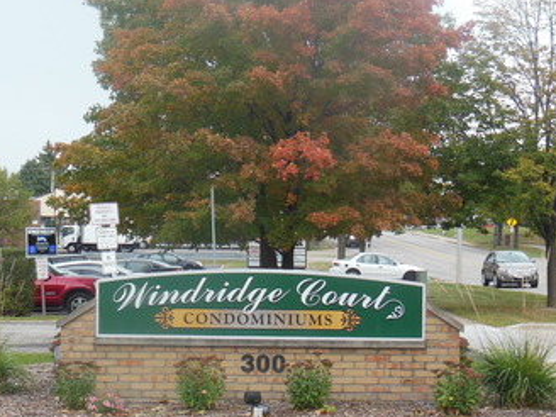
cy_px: 224
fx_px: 1221
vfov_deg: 19.4
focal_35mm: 76
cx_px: 256
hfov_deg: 25.7
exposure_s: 1/250
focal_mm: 6.9
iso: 200
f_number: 4.1
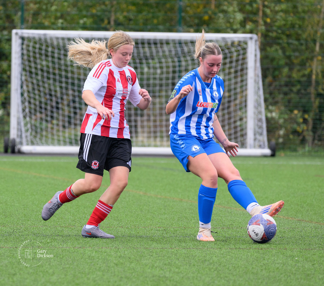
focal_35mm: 458
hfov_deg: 4.1
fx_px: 4565
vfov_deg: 3.6
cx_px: 108
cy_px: 134
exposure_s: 1/1250
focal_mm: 260
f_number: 5
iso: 1100
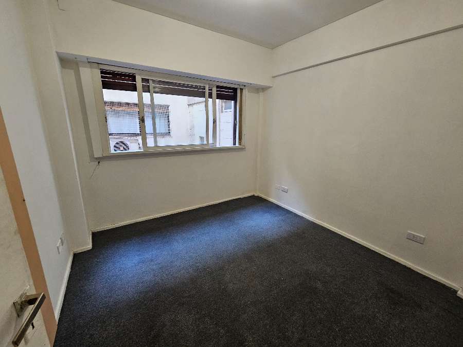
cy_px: 174
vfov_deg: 89.9
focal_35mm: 13
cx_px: 232
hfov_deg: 106.2
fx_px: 174
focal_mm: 2.2
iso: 250
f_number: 2.2
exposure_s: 1/50
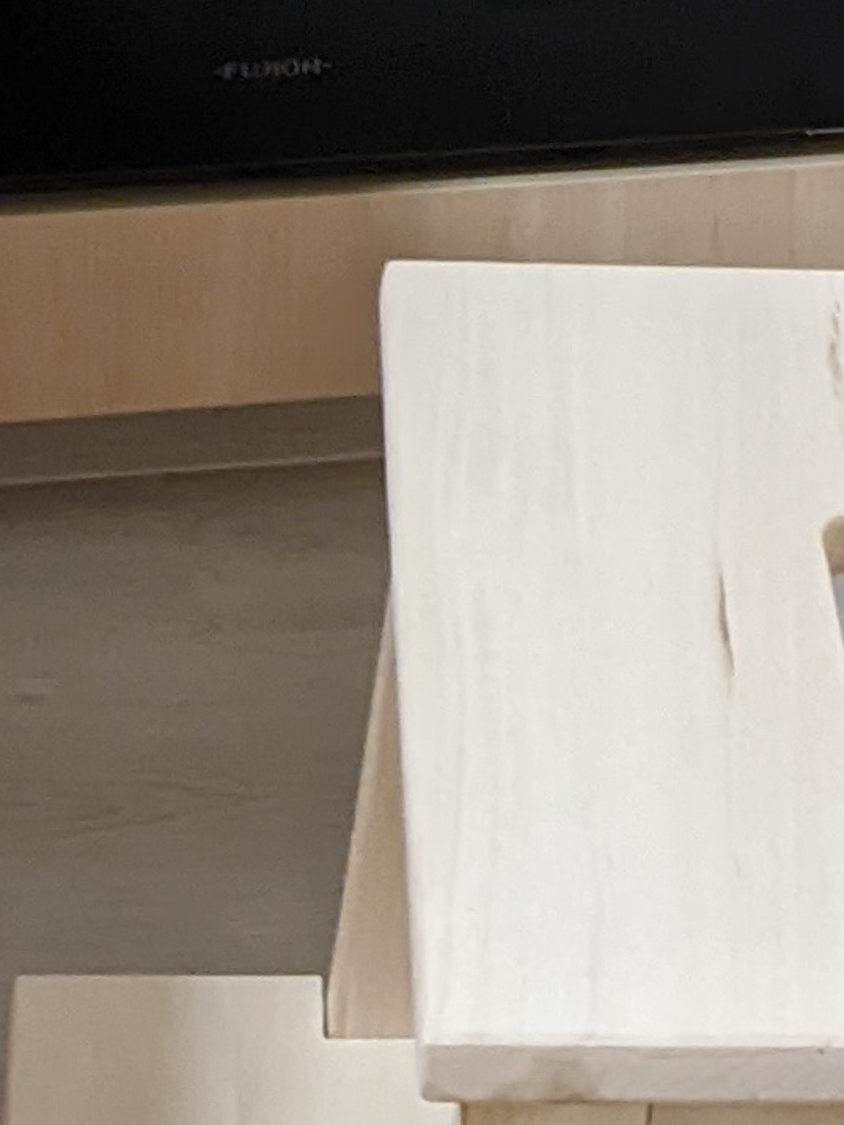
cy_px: 944
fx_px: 4941
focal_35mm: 152
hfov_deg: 9.7
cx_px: 718
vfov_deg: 12.9
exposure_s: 1/33.3
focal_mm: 4.38
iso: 628
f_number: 1.73
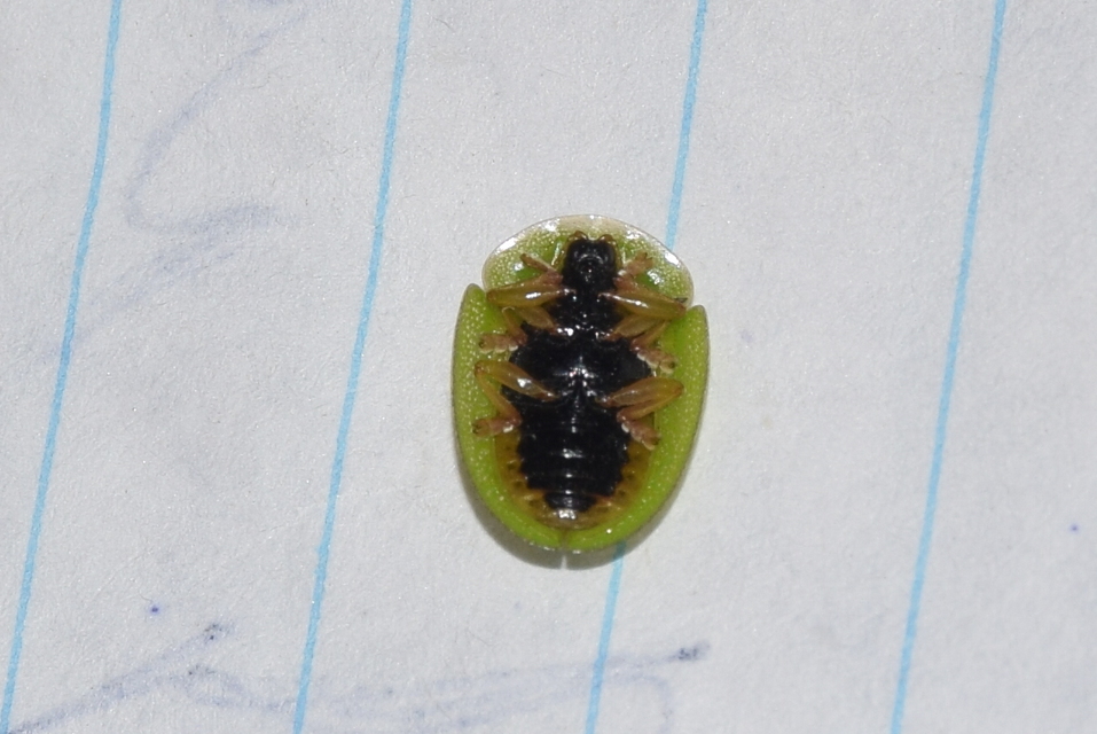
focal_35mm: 142
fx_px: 4346
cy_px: 367
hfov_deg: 14.4
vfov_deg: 9.6
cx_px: 548
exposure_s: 1/200
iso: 100
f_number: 13
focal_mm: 95
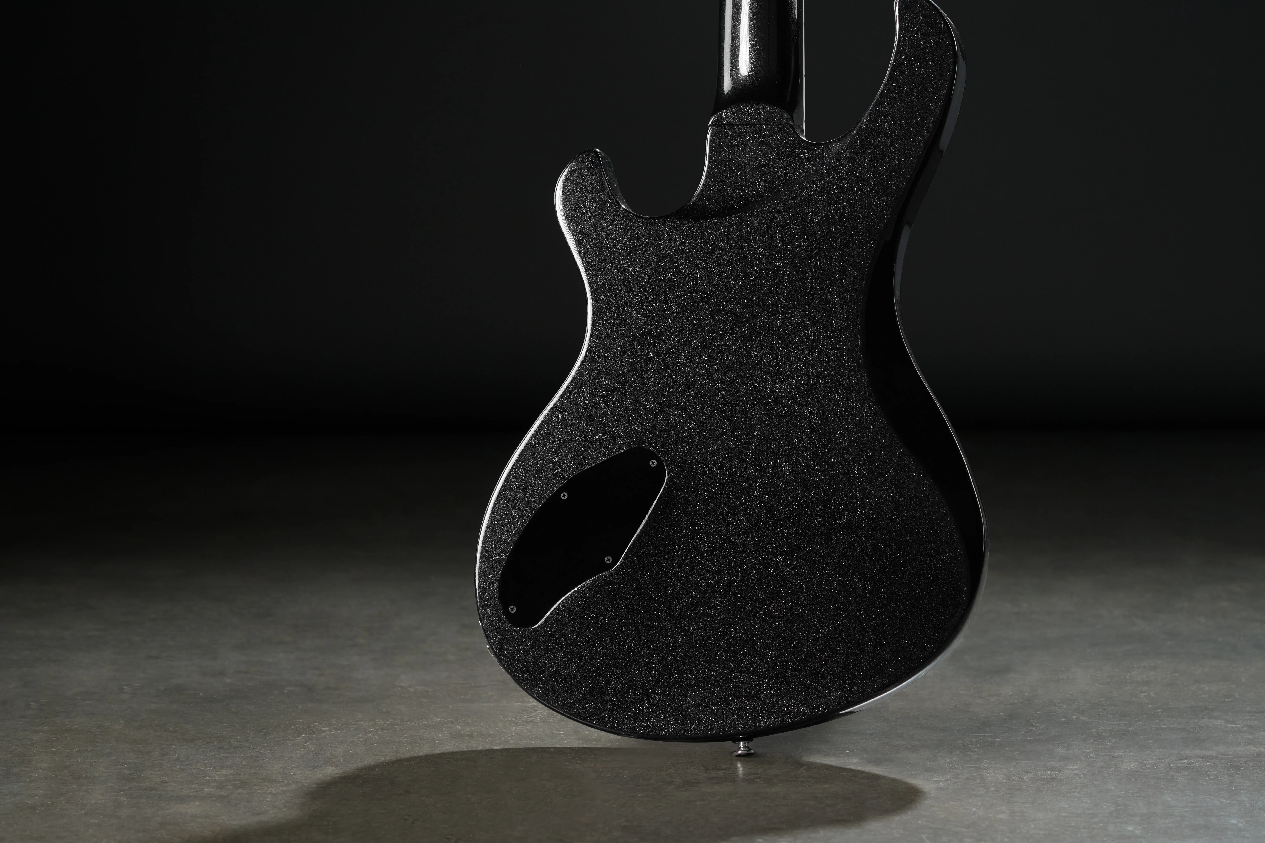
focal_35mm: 122
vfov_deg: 11.2
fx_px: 4287
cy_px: 348
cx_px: 697
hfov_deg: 16.8
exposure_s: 1/200
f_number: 7.1
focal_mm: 100
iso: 400
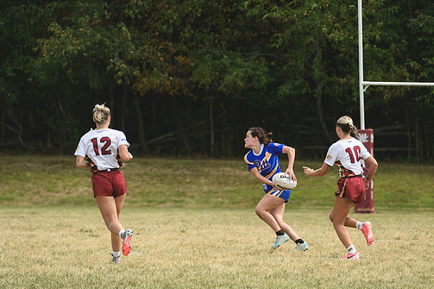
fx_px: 5001
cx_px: 240
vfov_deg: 3.3
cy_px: 141
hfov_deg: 5.0
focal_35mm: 415
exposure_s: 1/1000
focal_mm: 240
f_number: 5.3
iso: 250
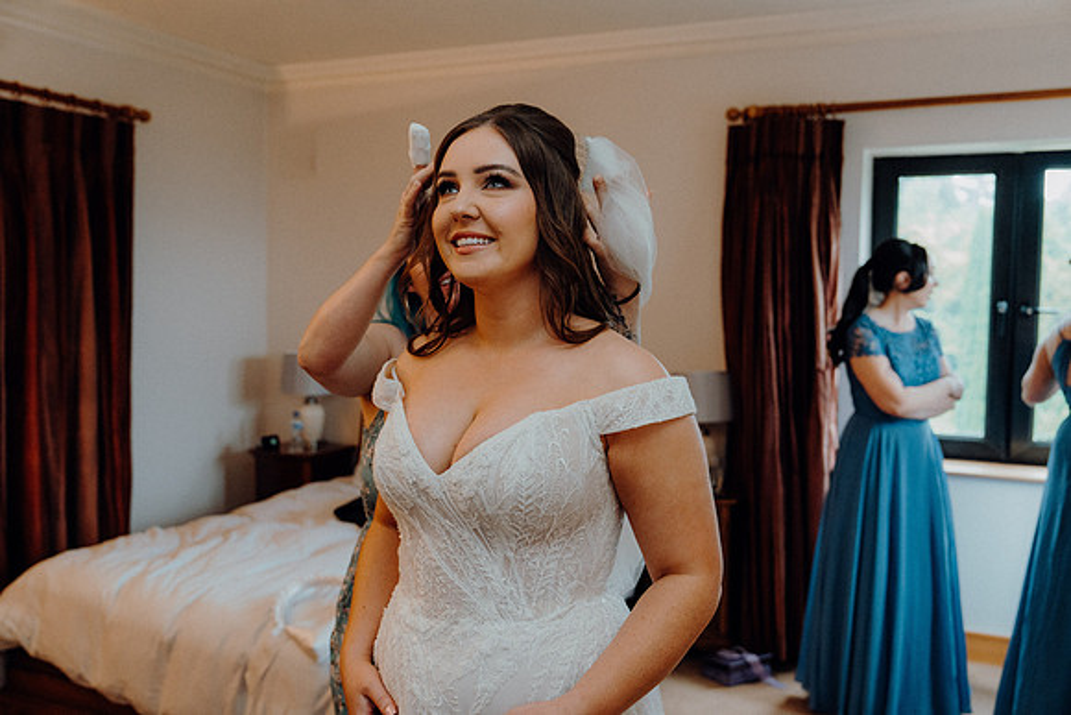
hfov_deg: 55.8
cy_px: 358
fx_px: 1012
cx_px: 536
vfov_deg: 38.9
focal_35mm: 34
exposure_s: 1/200
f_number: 3.5
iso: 2500
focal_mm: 34
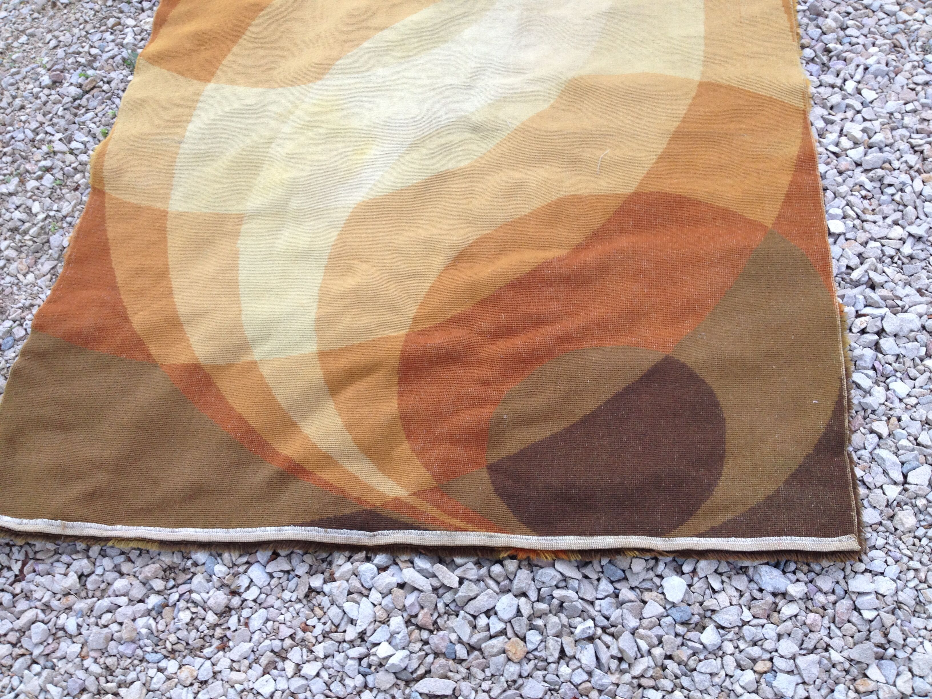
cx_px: 466
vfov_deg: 40.7
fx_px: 942
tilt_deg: -58.5
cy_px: 350
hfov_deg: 52.6
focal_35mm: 35
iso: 64
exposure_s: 1/60
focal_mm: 4.28
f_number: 2.4
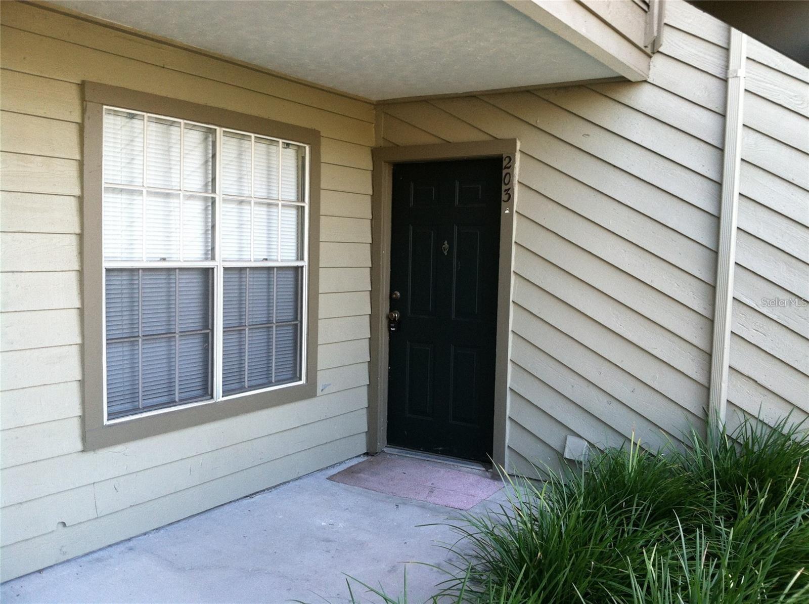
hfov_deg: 52.7
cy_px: 302
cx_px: 404
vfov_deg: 40.6
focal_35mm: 35
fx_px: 817
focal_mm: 3.85
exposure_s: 1/60
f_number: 2.8
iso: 100
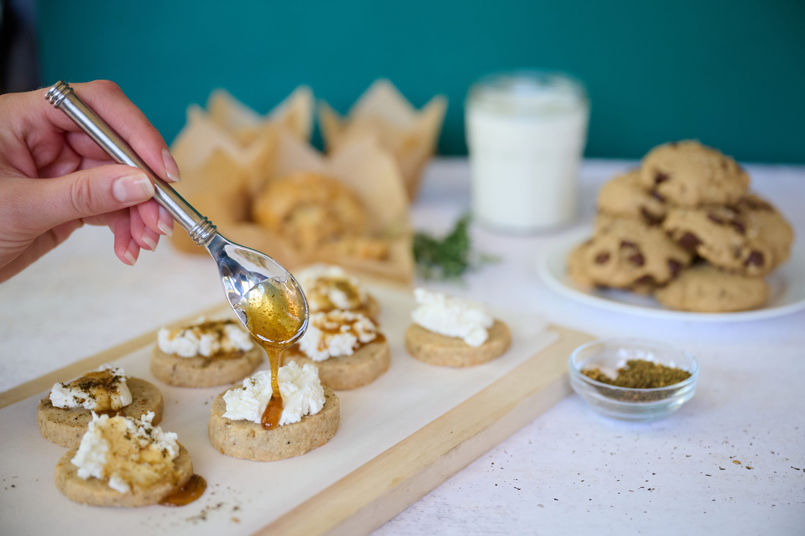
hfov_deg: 36.3
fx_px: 1229
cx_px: 402
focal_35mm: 55
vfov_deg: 24.6
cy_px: 268
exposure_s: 1/320
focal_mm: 55
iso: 1250
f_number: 3.2
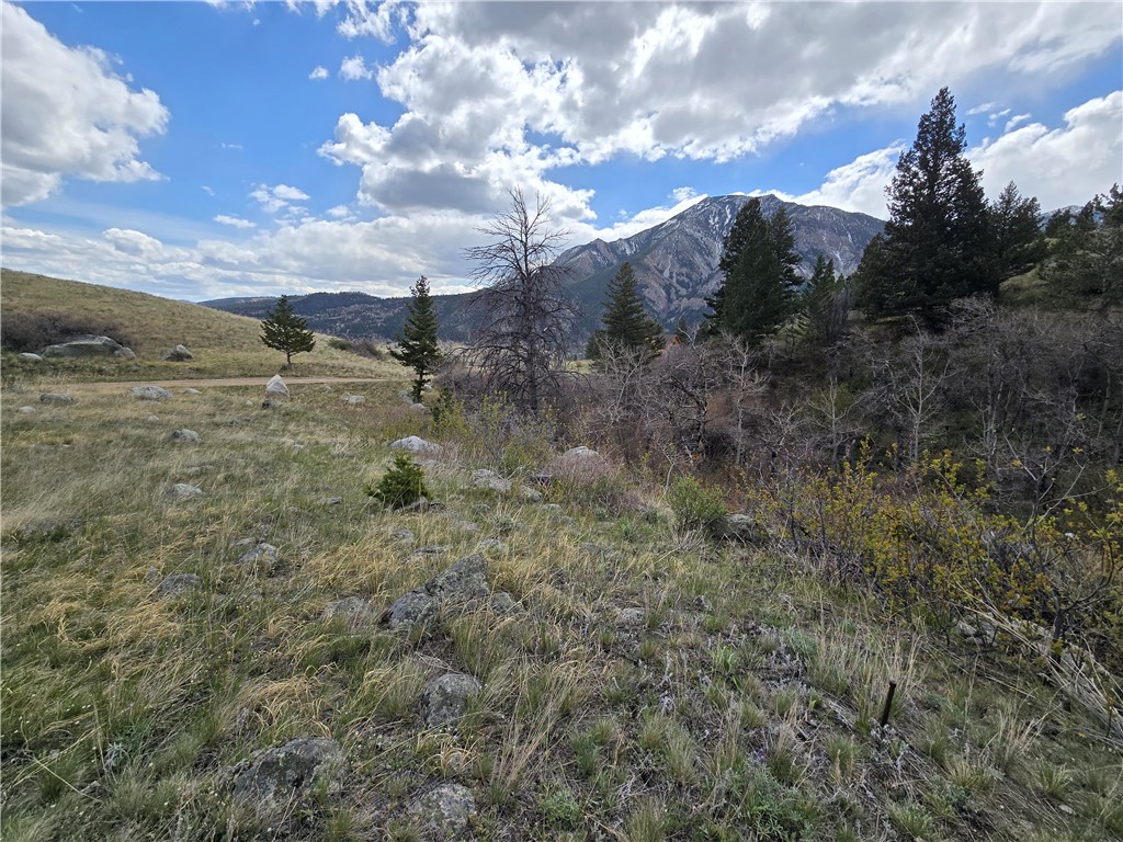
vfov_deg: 89.9
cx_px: 562
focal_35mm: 13
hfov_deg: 106.2
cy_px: 421
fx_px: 422
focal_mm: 2.2
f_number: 2.2
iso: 50
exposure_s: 1/2352
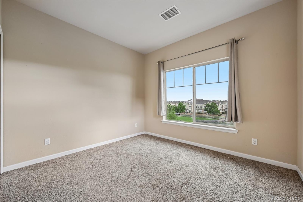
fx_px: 118
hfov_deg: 104.3
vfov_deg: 81.2
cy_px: 101
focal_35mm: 14
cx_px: 152
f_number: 10
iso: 400
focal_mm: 14
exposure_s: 1/4
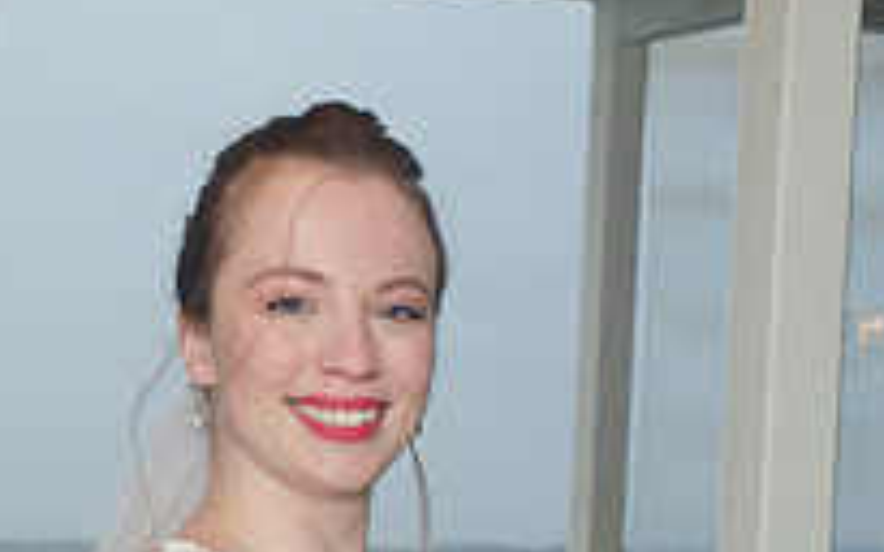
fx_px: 3227
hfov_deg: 15.6
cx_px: 379
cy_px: 776
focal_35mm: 134
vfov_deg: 9.5
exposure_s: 1/60
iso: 400
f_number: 5.6
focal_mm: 40
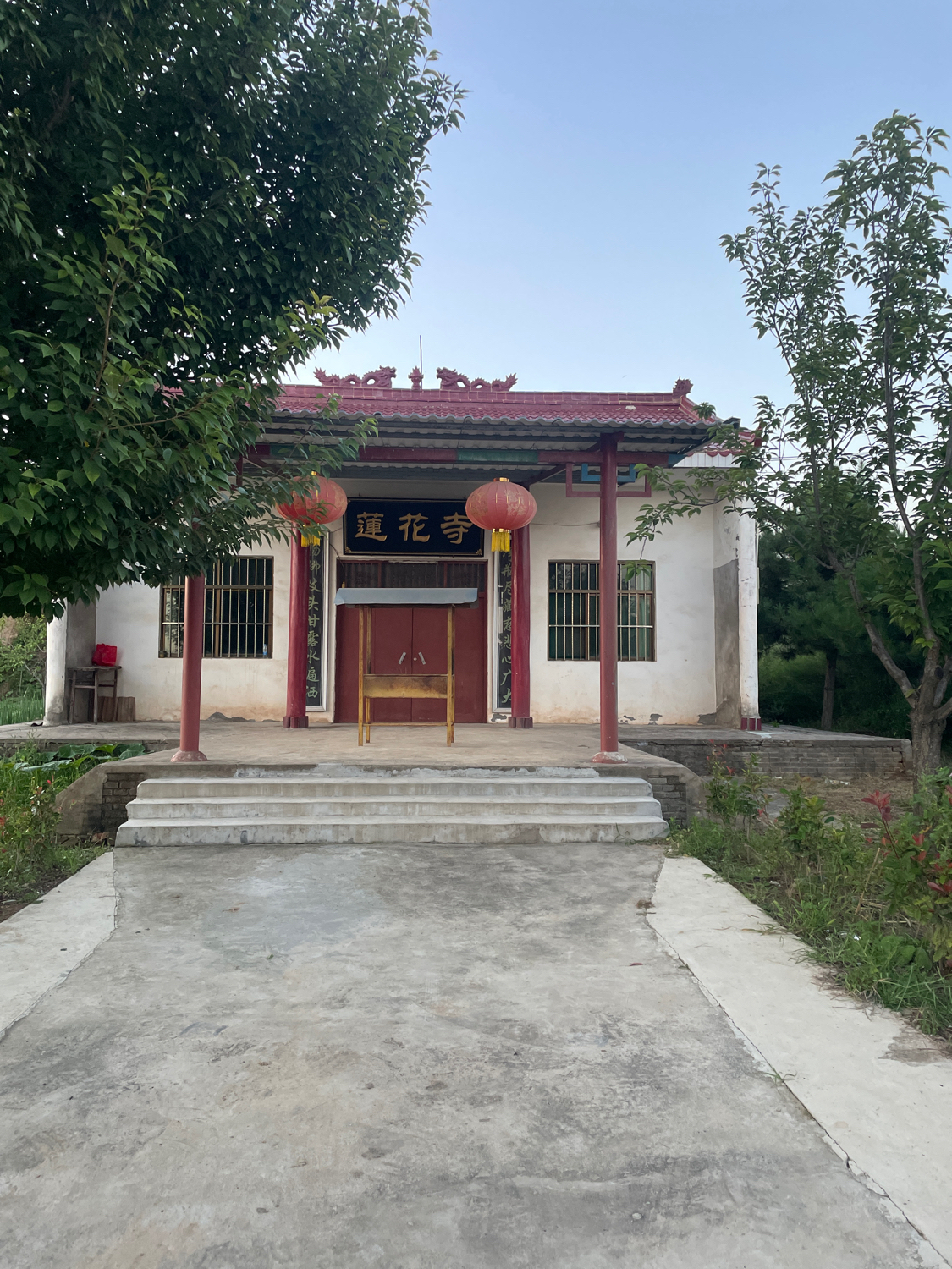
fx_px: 953
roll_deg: -0.1
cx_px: 476
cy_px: 634
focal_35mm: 26
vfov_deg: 67.3
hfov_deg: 53.1
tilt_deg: +2.8
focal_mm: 4.2
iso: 125
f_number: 1.6
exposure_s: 1/98
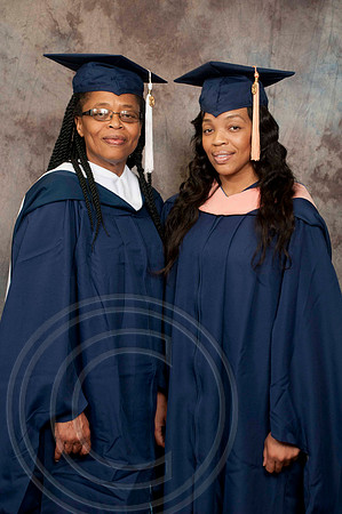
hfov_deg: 18.1
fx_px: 1071
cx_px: 171
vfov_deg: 27.0
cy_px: 257
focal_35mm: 75
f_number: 5.6
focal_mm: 50
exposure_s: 1/60
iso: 200
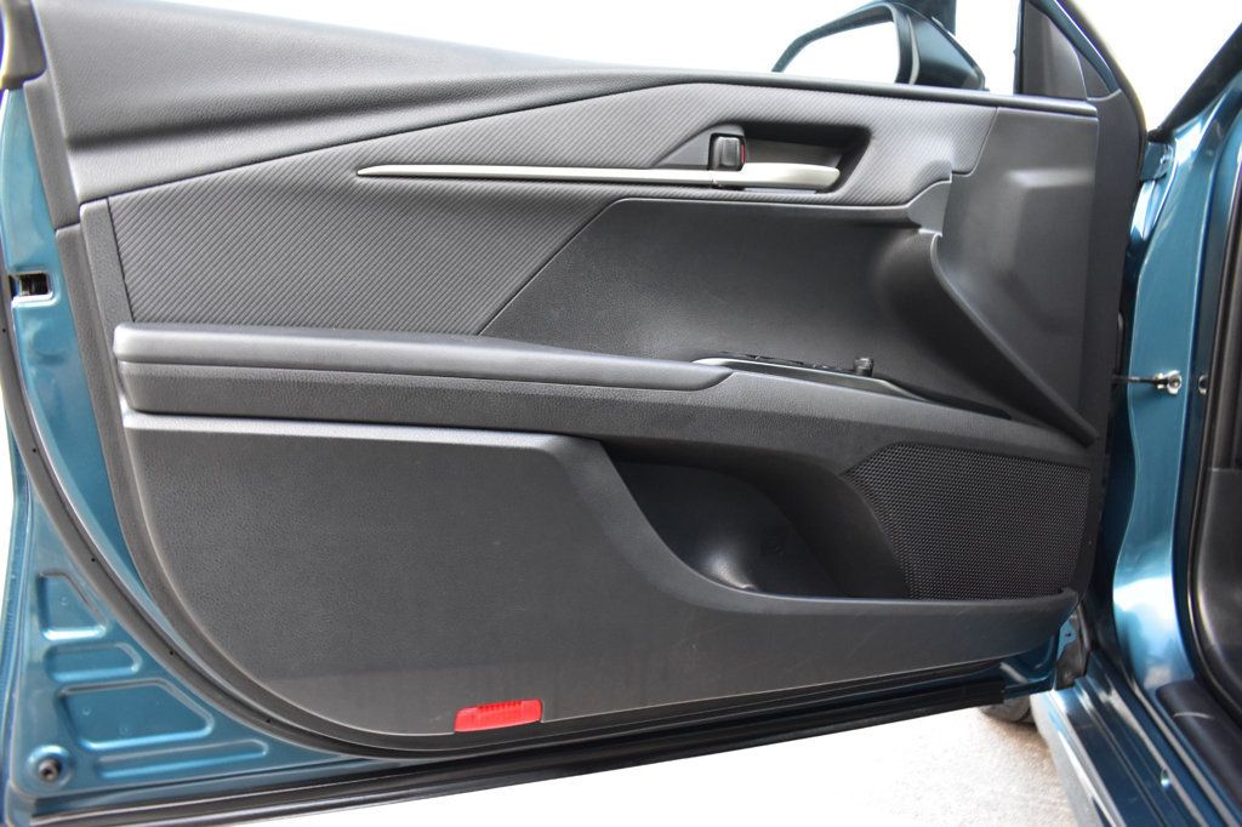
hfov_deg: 67.4
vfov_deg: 47.9
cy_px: 414
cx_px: 621
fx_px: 931
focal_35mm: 27
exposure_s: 1/15
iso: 1600
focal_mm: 18
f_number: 5.6
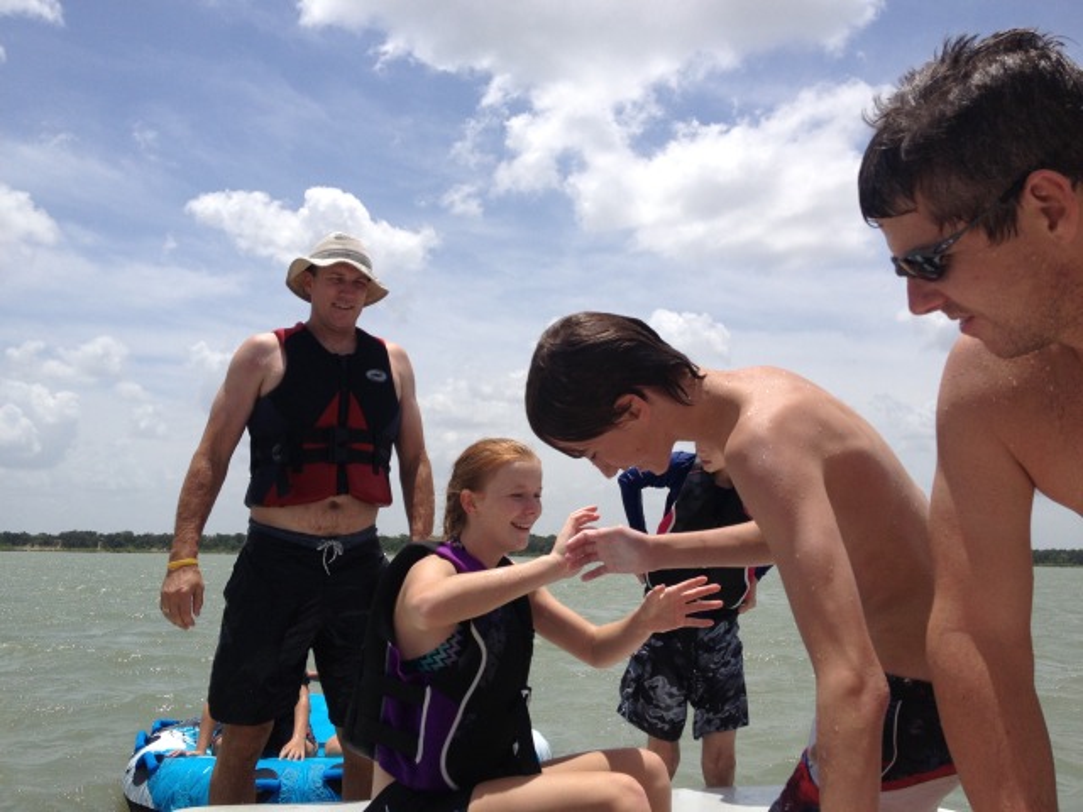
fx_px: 1095
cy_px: 406
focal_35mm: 35
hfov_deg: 52.6
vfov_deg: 40.7
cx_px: 542
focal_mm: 4.28
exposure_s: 1/2907
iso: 50
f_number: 2.4
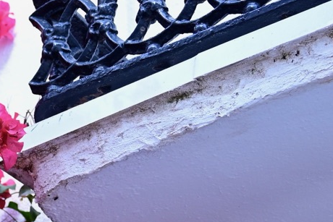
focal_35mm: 258
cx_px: -54
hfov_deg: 7.9
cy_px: 174
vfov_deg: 5.3
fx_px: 2387
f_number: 4.8
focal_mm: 66
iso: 320
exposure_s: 1/125
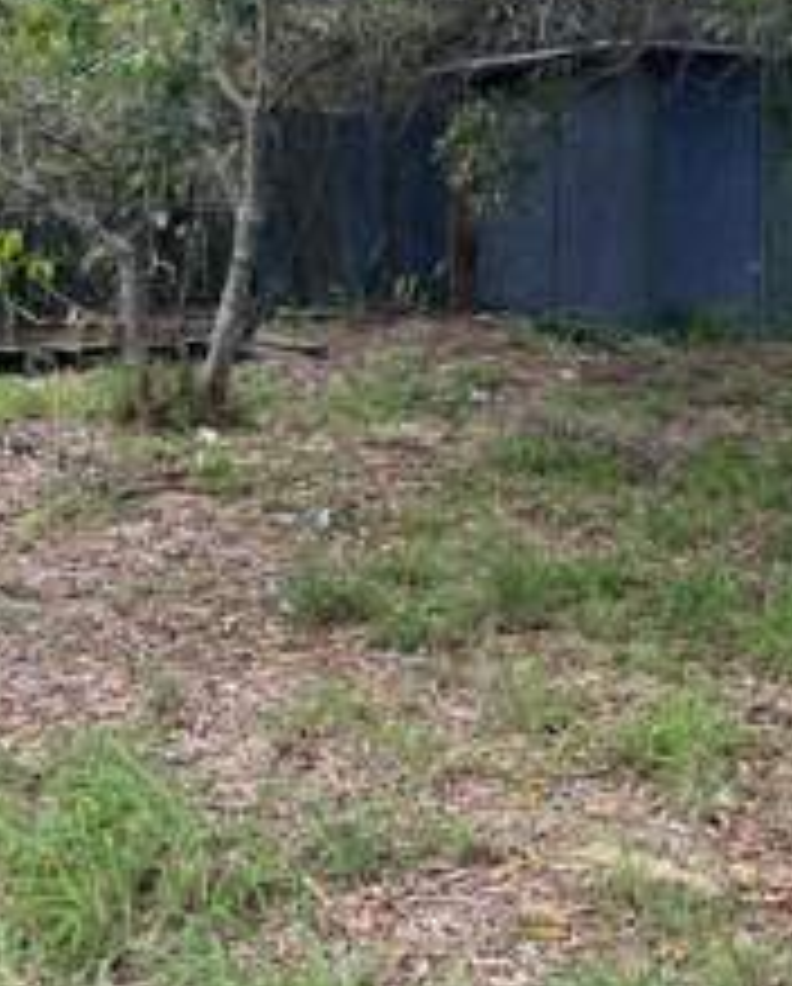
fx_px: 2162
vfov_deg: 25.3
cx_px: 760
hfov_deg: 20.2
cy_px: 221
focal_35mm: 74
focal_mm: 5.1
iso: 50
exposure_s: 1/477
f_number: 1.6
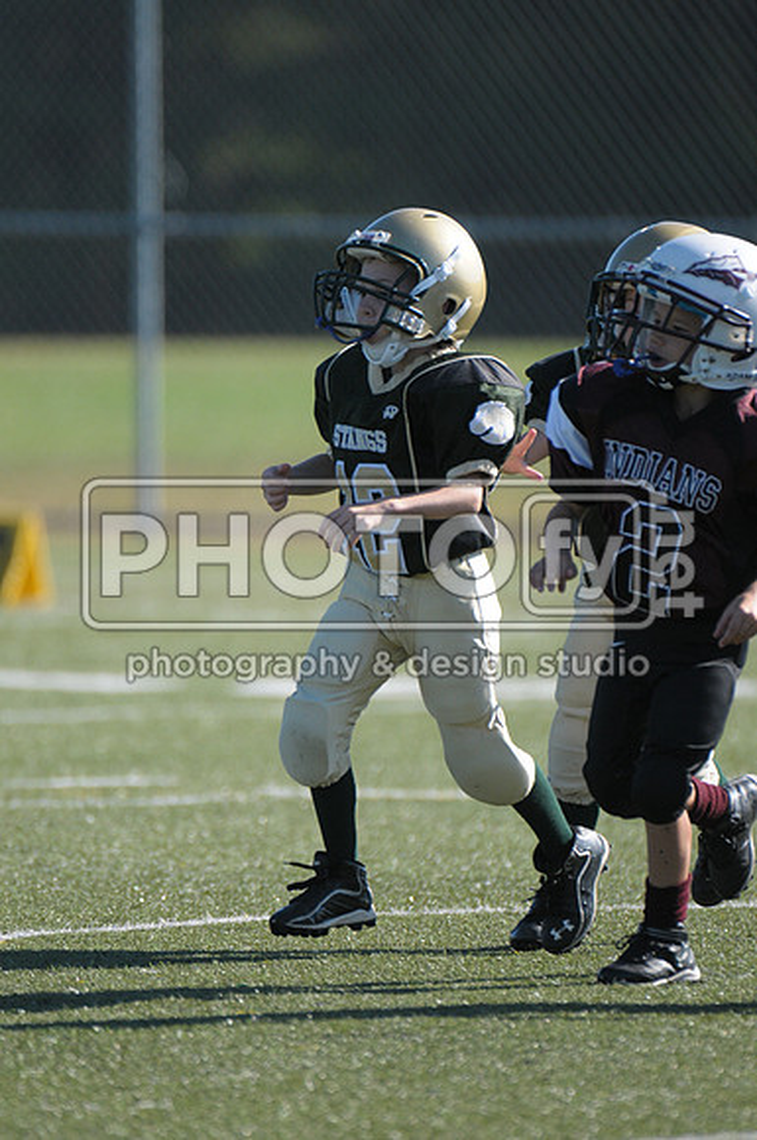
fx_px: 18980
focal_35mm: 600
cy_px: 570
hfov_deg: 2.3
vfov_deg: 3.4
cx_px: 378
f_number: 4
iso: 640
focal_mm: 400
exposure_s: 1/2500
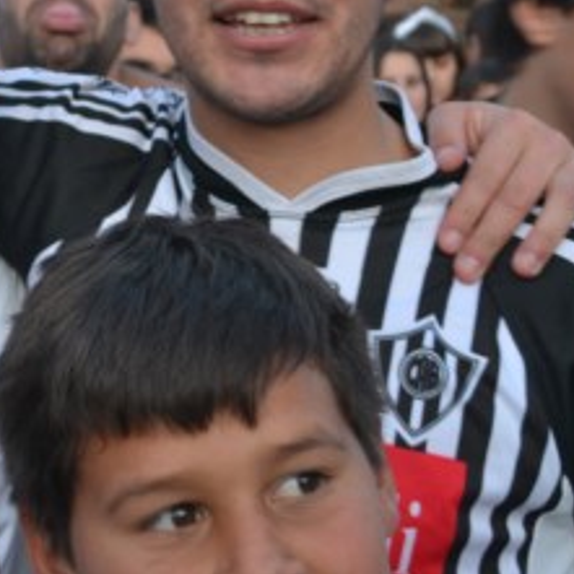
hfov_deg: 16.0
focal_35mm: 107
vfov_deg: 16.1
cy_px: 95
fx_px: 2012
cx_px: 47
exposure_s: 1/60
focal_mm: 29
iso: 720
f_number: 4.5
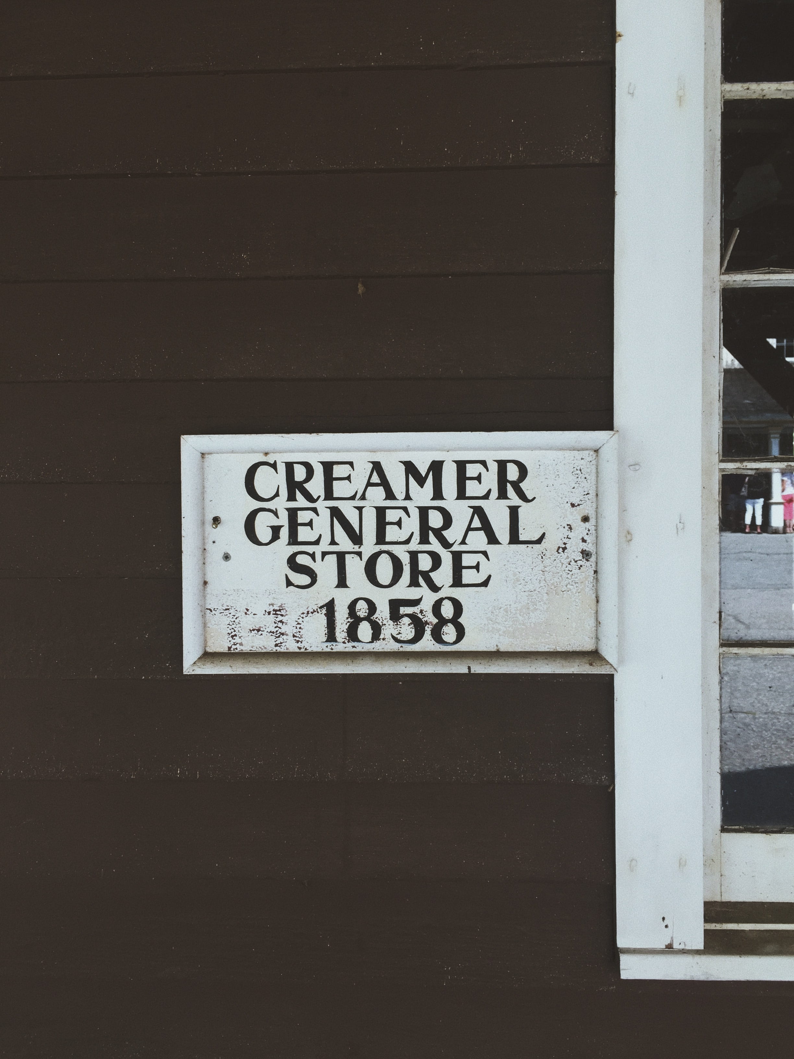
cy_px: 530
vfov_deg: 61.7
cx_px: 397
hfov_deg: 48.2
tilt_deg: -1.0
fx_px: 887
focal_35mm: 29
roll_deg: -0.9
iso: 32
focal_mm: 4.15
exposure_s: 1/120
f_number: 2.2
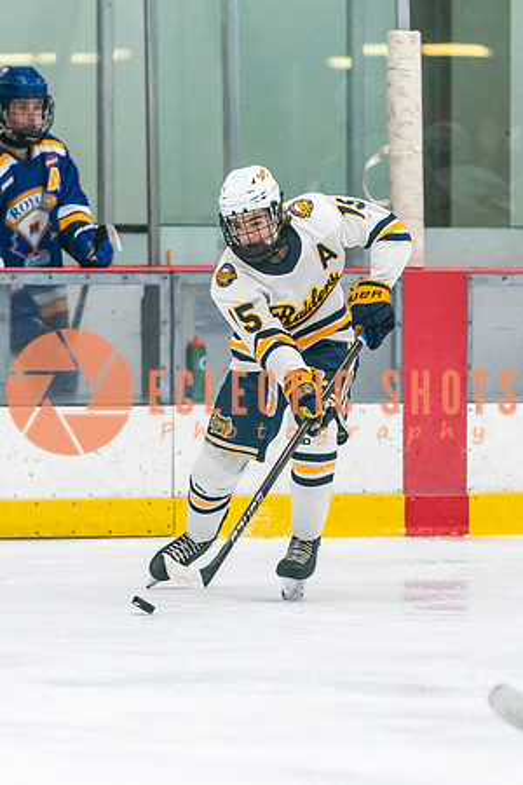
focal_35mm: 379
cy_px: 390
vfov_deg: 5.4
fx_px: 8258
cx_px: 272
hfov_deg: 3.6
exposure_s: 1/1250
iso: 3200
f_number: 2.8
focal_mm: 200
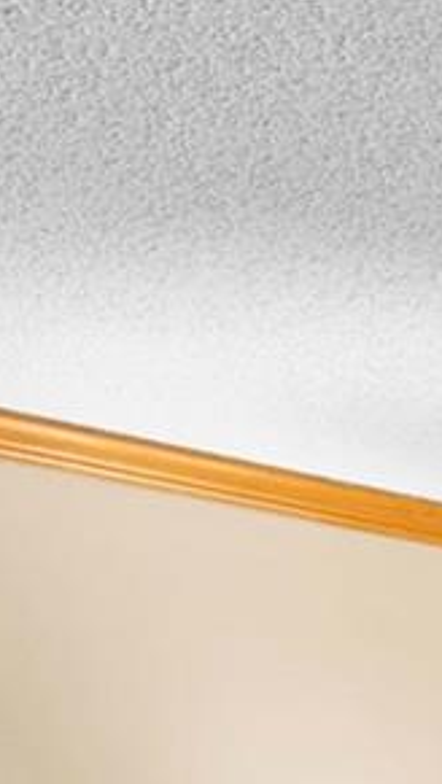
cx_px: 1744
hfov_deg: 7.5
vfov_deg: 16.5
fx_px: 2455
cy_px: 1184
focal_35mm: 118
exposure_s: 2
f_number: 8
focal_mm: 16
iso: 100
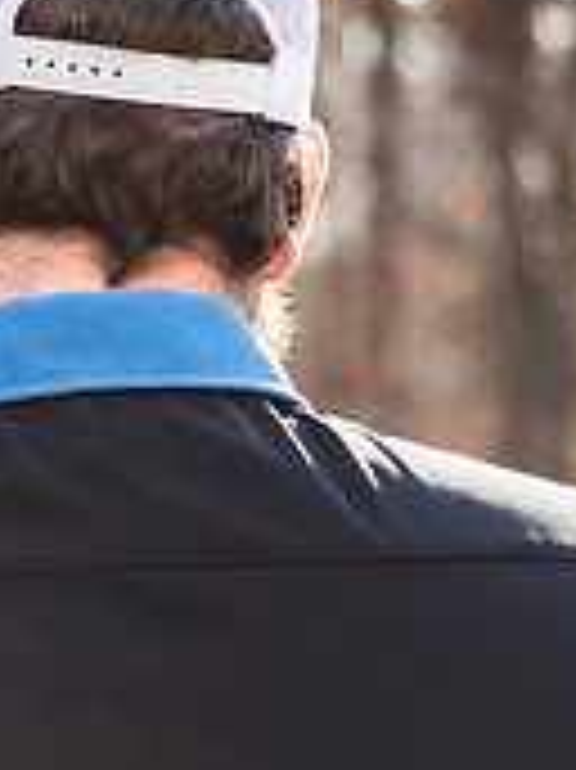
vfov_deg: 11.9
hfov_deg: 8.4
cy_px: 227
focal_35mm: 166
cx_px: -657
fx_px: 3688
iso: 100
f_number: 2.8
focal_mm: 50
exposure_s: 1/500
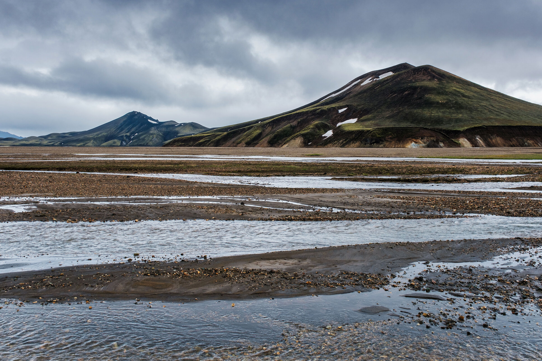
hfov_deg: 63.7
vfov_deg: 45.0
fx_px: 437
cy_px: 180
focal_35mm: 29
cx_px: 271
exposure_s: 1/140
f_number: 10
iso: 320
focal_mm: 19.2
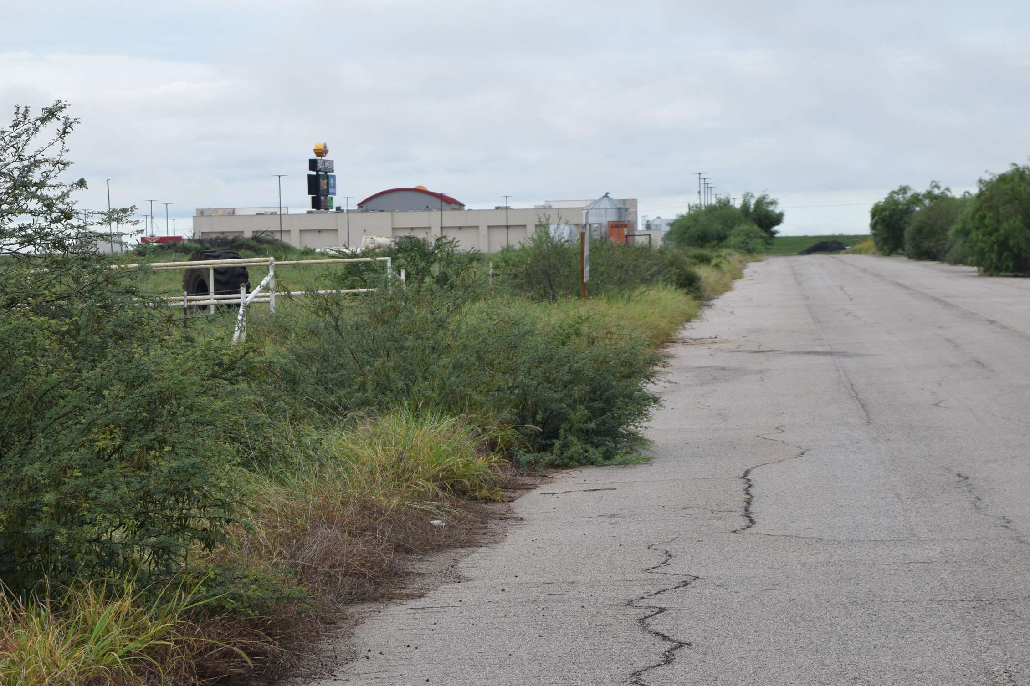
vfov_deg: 12.9
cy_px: 410
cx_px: 463
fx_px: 3032
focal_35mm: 106
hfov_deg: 19.3
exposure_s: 1/320
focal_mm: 52
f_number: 9
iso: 200
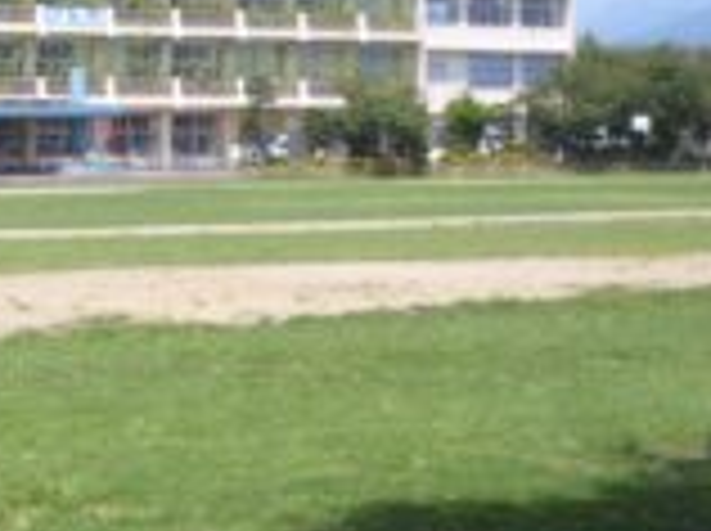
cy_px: 198
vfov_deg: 14.2
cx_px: -108
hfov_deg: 18.1
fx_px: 2133
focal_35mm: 104
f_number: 4.6
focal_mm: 6.8
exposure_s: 1/2000
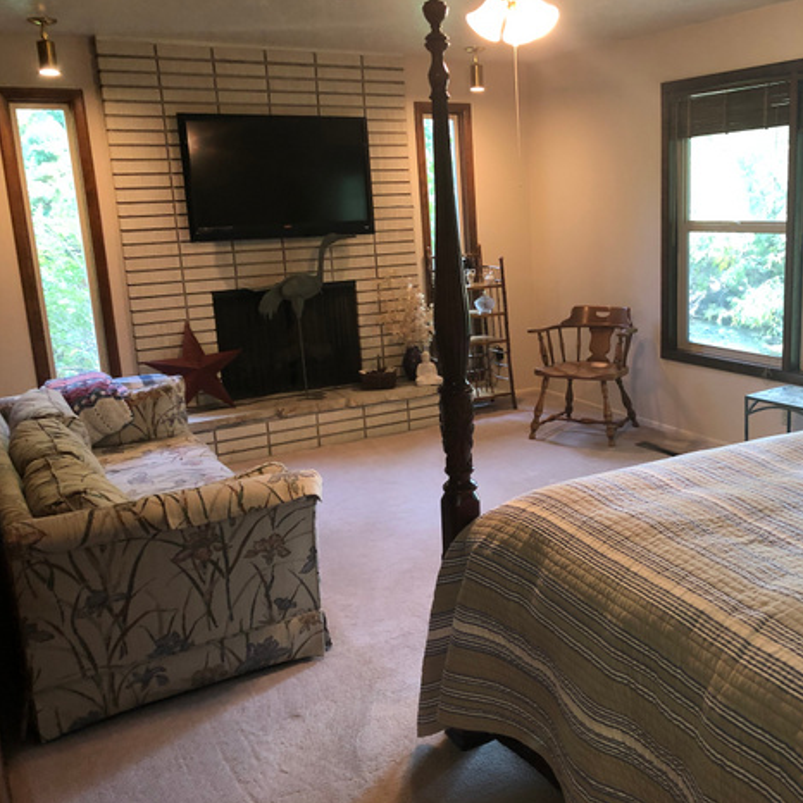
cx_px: 536
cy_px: 398
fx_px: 892
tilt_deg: -11.3
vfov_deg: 48.5
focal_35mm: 34
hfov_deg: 47.7
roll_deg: +1.6
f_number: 1.8
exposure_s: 1/15
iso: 50
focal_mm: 3.99
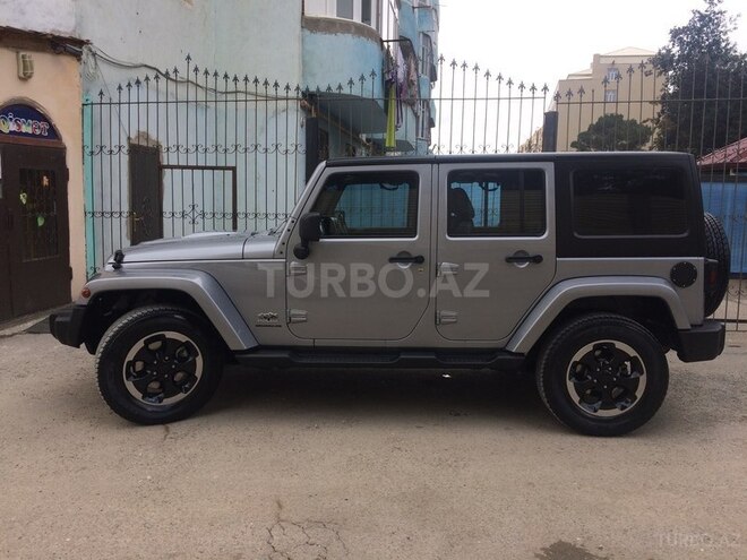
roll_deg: -1.8
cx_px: 374
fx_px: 626
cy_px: 280
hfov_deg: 61.7
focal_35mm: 29
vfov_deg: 48.2
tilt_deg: -7.3
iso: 32
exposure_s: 1/562
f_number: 2.2
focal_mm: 4.15
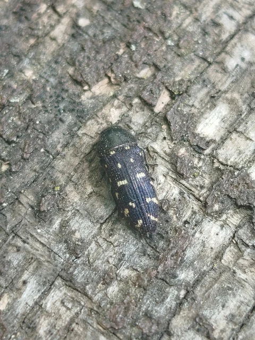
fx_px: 354
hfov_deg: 39.7
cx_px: 128
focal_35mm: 36
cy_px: 170
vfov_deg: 51.4
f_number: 1.7
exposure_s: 1/50
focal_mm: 5.31
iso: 50
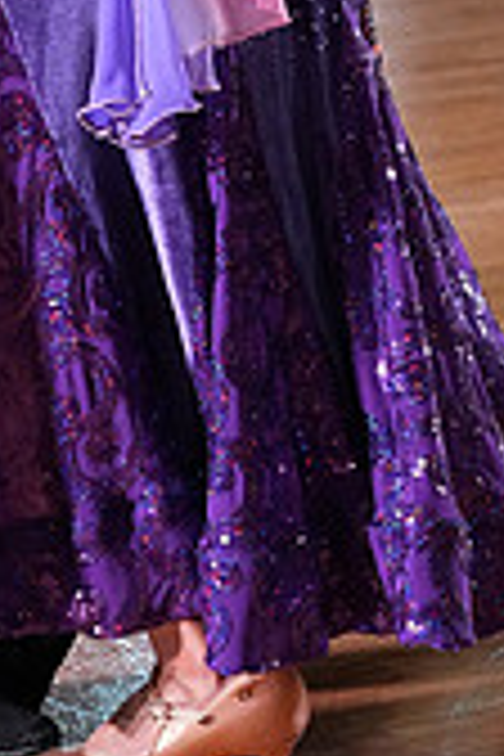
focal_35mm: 266
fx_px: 5586
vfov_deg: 7.6
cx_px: 56
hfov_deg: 5.2
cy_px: -450
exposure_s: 1/400
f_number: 5
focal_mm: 77
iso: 6400
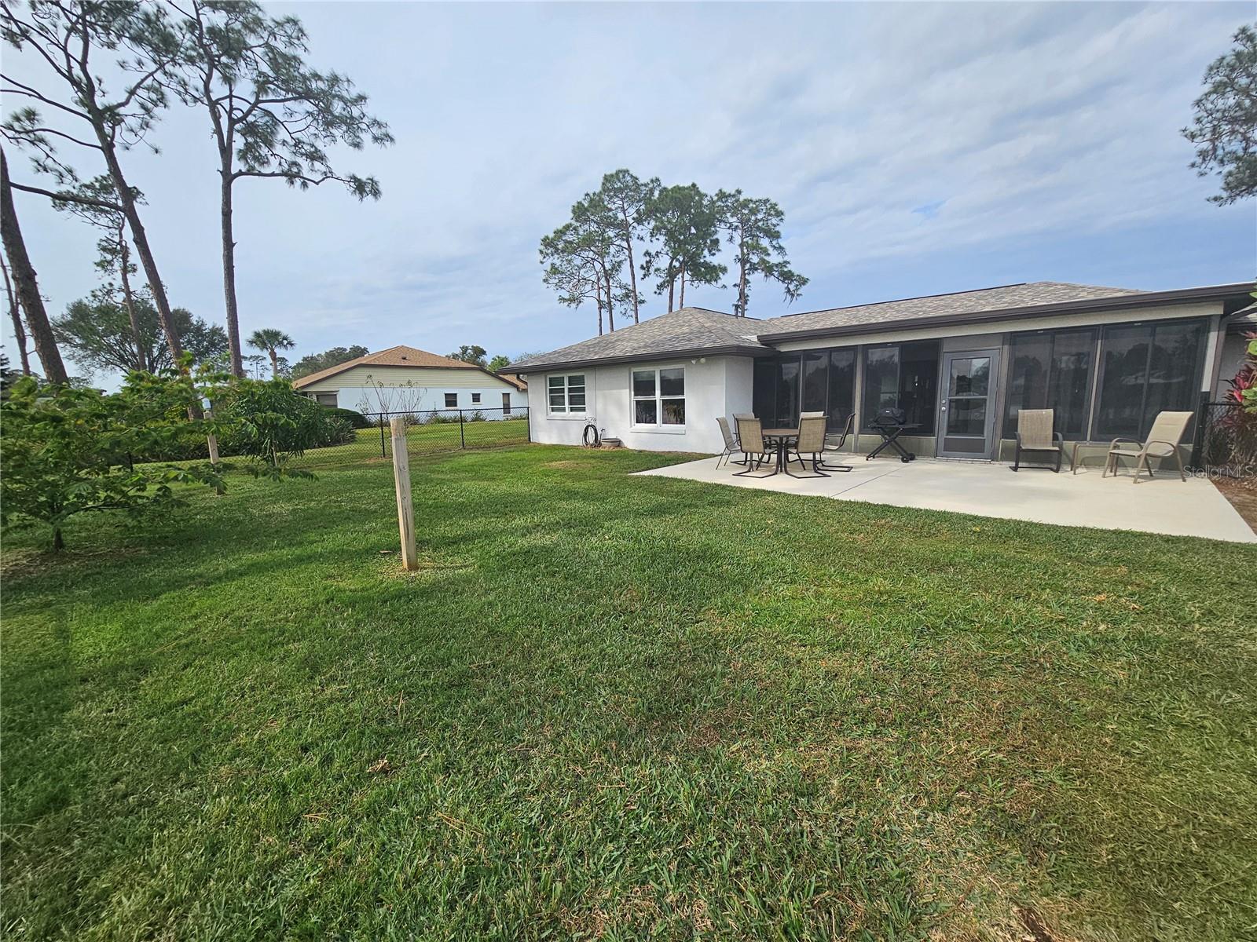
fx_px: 472
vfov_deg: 89.9
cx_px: 628
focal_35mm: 13
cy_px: 471
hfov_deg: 106.2
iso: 50
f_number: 2.2
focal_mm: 2.2
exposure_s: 1/3018
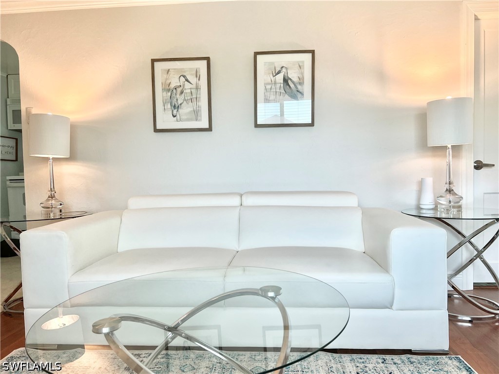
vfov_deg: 53.1
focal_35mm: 26
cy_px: 187
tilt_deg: -2.3
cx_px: 250
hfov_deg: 67.3
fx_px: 375
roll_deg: +1.1
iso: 64
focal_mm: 5.7
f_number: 1.5
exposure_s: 1/120
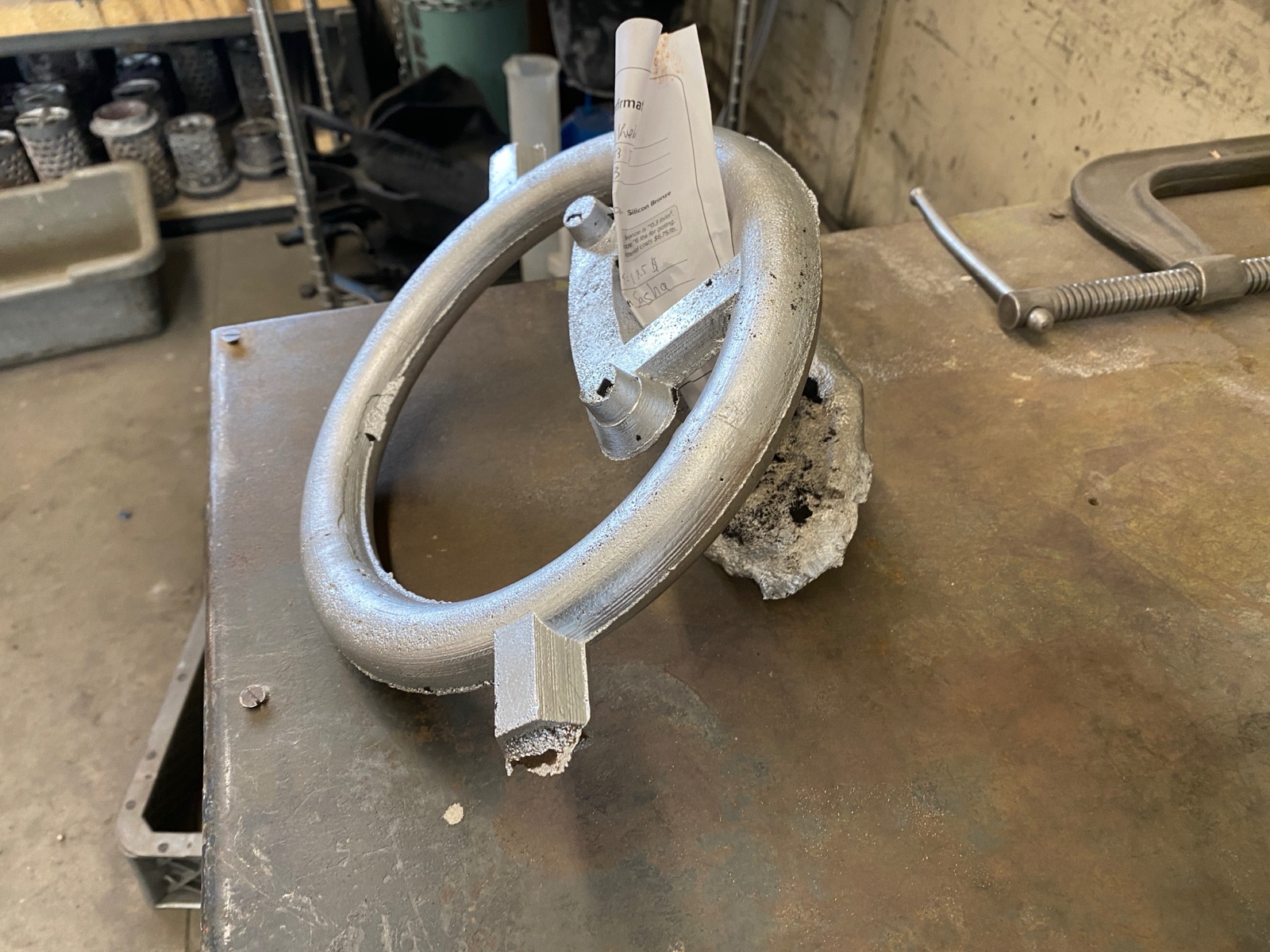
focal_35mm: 26
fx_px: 954
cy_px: 476
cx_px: 635
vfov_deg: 53.1
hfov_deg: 67.3
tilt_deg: -45.9
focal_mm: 4.25
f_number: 1.8
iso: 160
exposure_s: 1/59
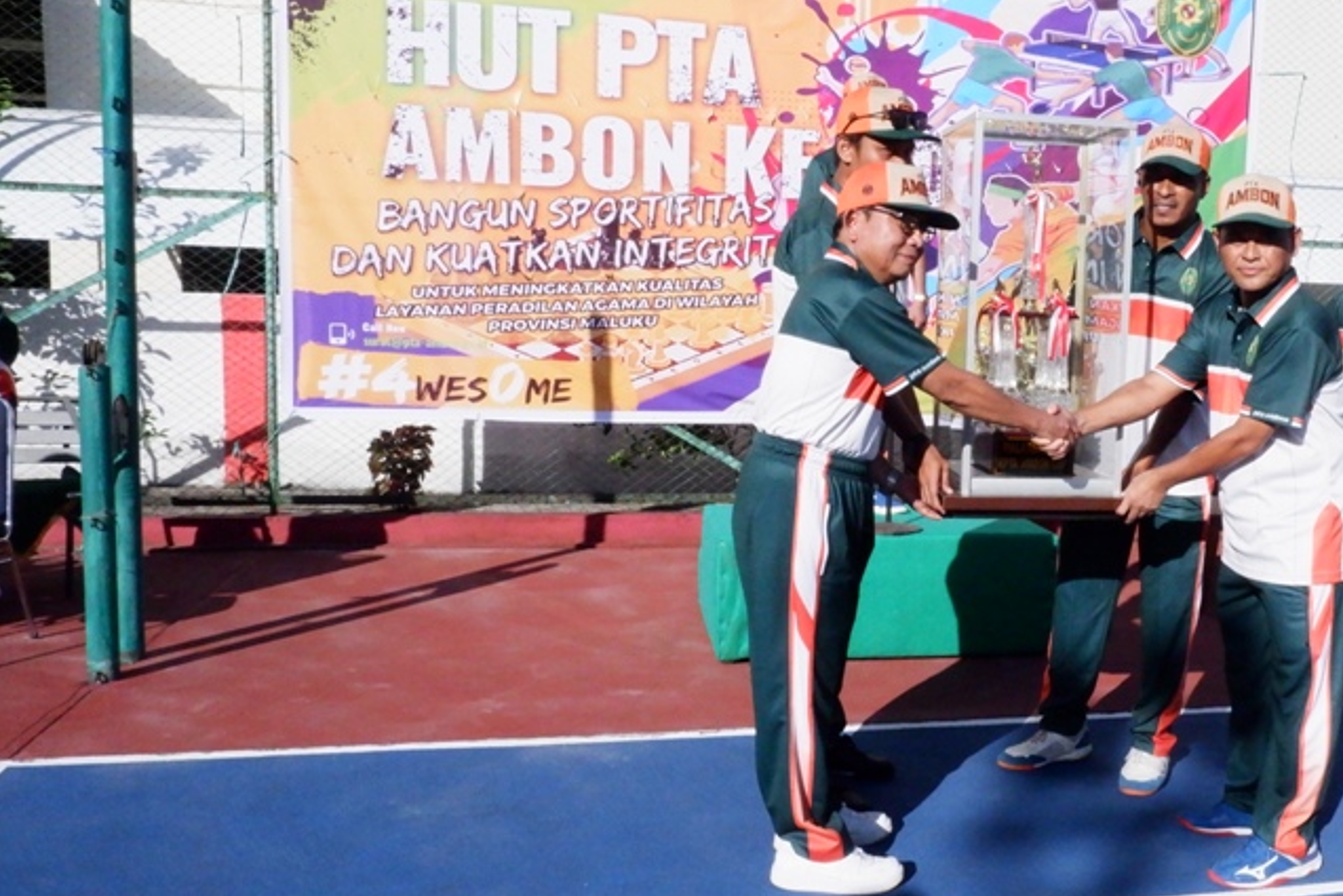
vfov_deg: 36.0
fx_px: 1381
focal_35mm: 37
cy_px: 440
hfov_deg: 50.1
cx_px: 976
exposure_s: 1/2200
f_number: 22
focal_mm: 15
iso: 6400
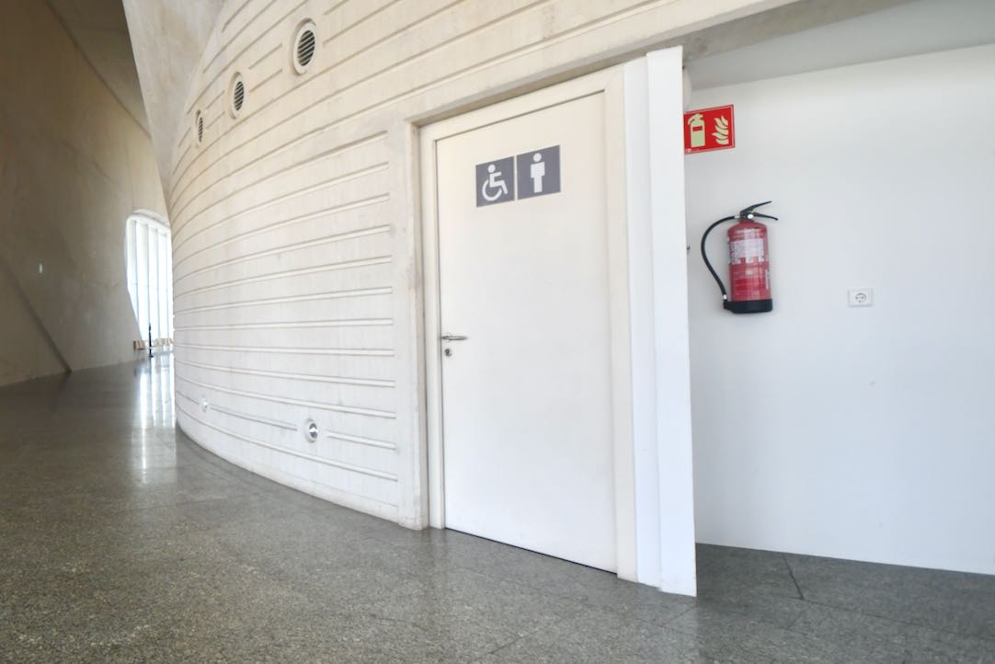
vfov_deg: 77.4
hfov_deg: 100.4
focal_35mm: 15
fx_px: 415
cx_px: 498
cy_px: 332
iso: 450
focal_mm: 10
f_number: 4
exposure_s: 1/250
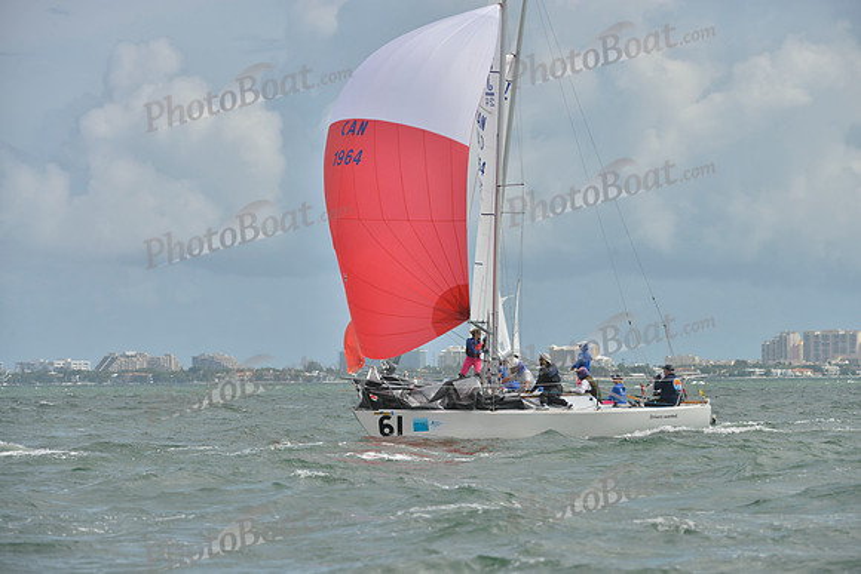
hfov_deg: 10.3
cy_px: 287
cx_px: 430
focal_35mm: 200
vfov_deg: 6.9
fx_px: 4784
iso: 280
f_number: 8
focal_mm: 200
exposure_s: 1/1250
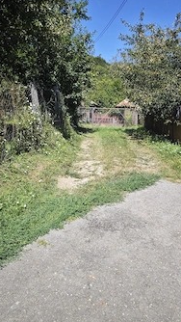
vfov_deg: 64.1
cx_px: 91
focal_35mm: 30
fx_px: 256
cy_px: 144
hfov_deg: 39.0
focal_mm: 7.79
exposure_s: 1/886
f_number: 1.9
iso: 50
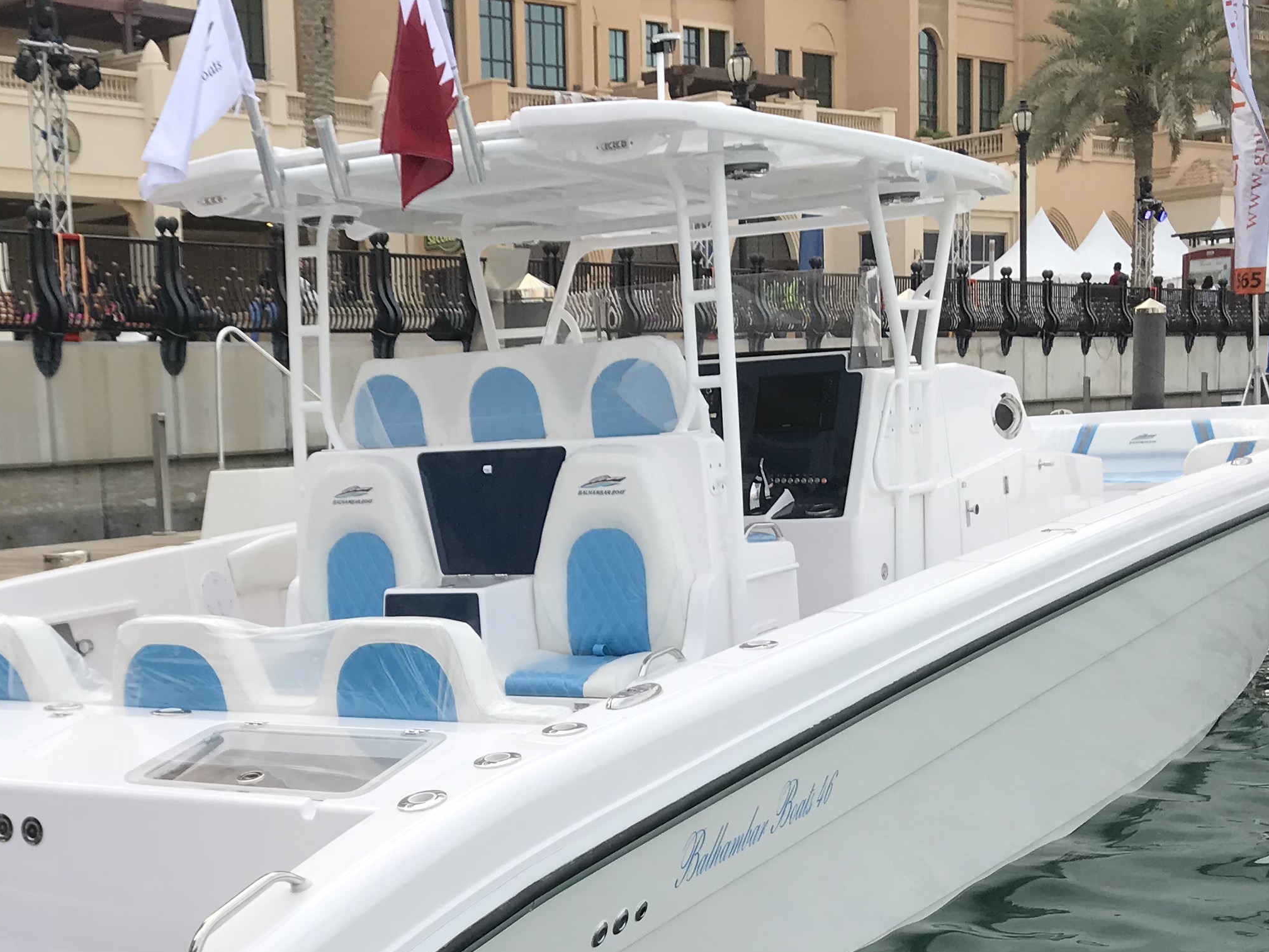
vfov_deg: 25.5
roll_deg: +2.0
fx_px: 2053
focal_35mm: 56
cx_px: 335
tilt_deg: -10.2
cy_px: 815
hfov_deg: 33.7
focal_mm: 3.99
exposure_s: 1/1008
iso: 20
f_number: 1.8
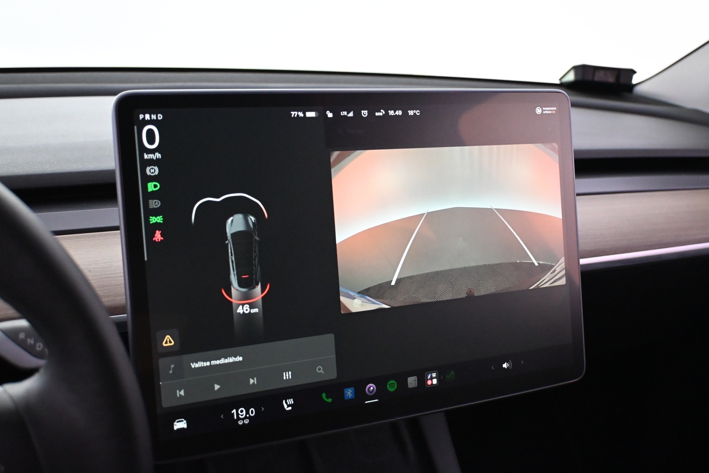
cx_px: 354
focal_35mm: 41
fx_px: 812
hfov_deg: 47.2
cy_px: 236
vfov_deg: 32.4
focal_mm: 27.5
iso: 4500
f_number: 4.5
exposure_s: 1/60
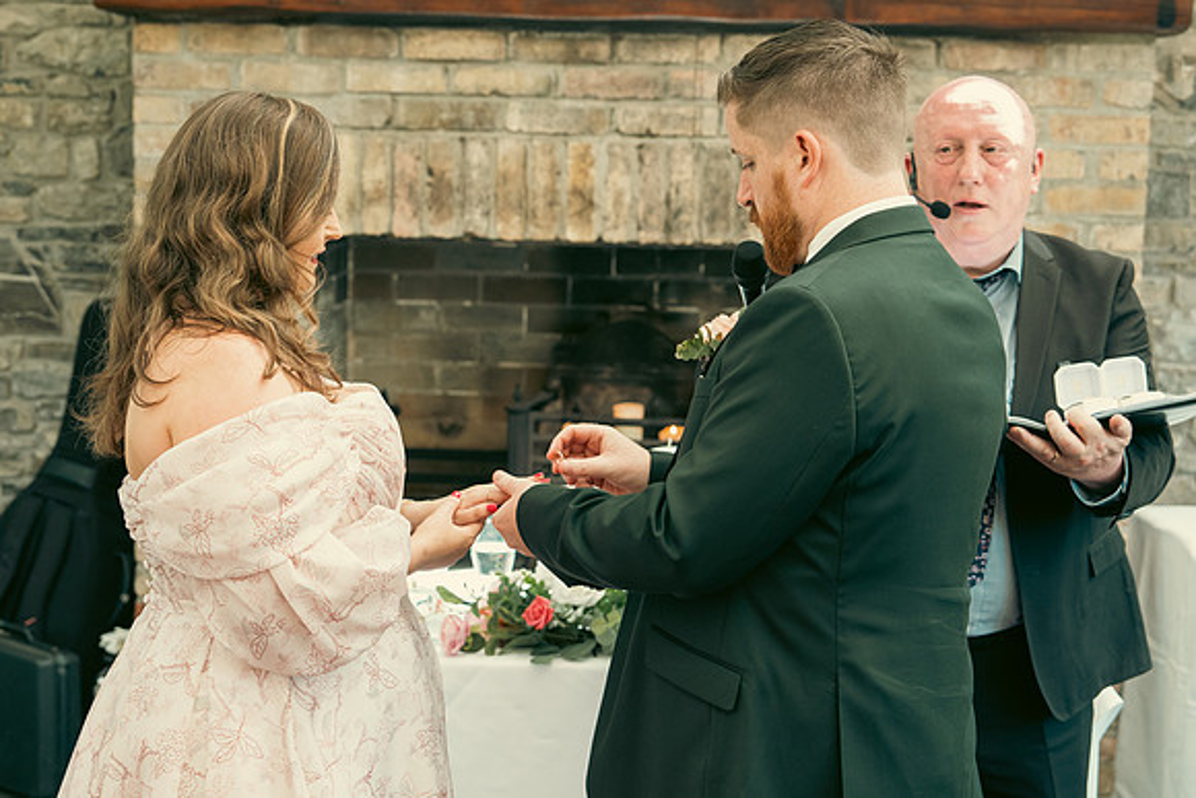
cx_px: 598
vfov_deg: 18.9
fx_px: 2392
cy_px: 399
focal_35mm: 72
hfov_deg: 28.1
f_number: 3.5
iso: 640
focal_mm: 48
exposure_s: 1/200
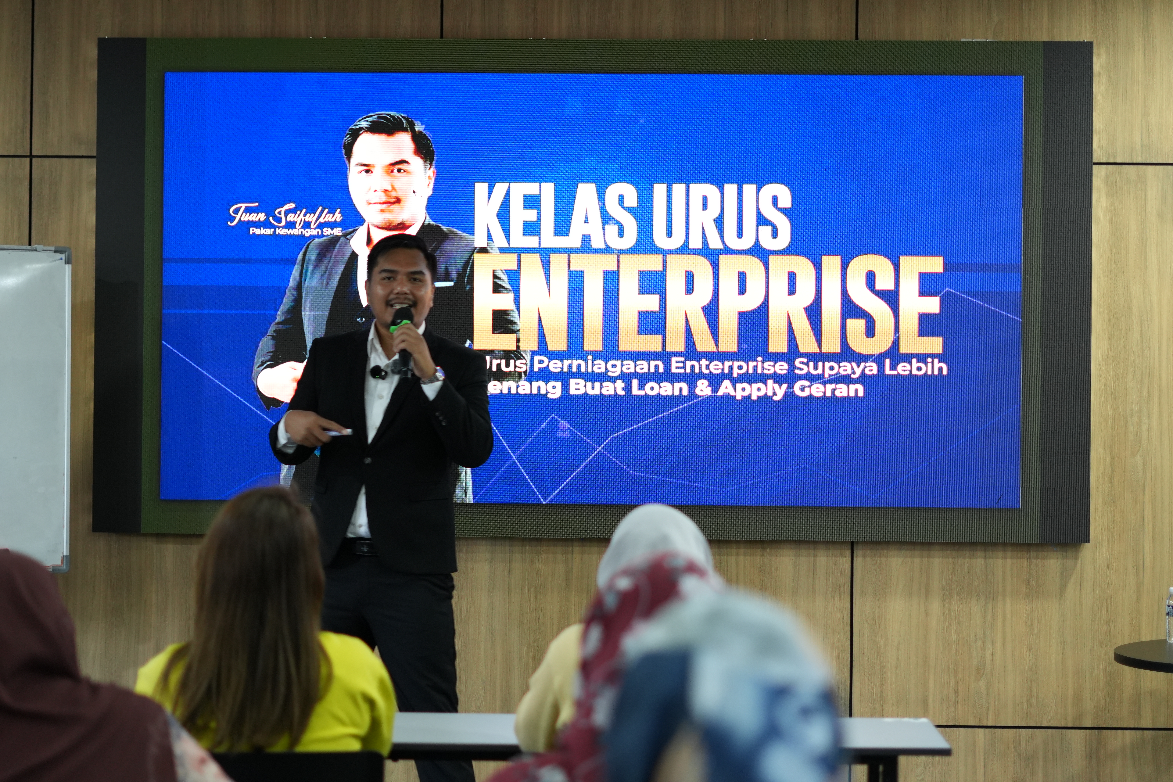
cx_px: 586
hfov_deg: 27.0
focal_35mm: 75
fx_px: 2444
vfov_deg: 18.2
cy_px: 391
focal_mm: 50
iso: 800
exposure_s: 1/100
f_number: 1.8
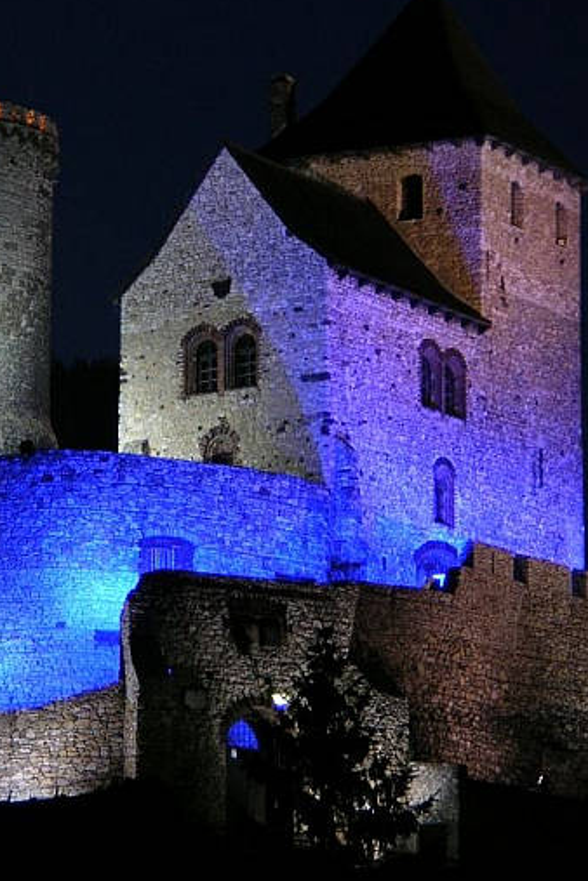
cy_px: 368
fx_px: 5659
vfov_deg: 8.9
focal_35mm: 231
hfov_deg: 5.9
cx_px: 118
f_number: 3.7
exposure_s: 1/1.5
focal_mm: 23.3
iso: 50
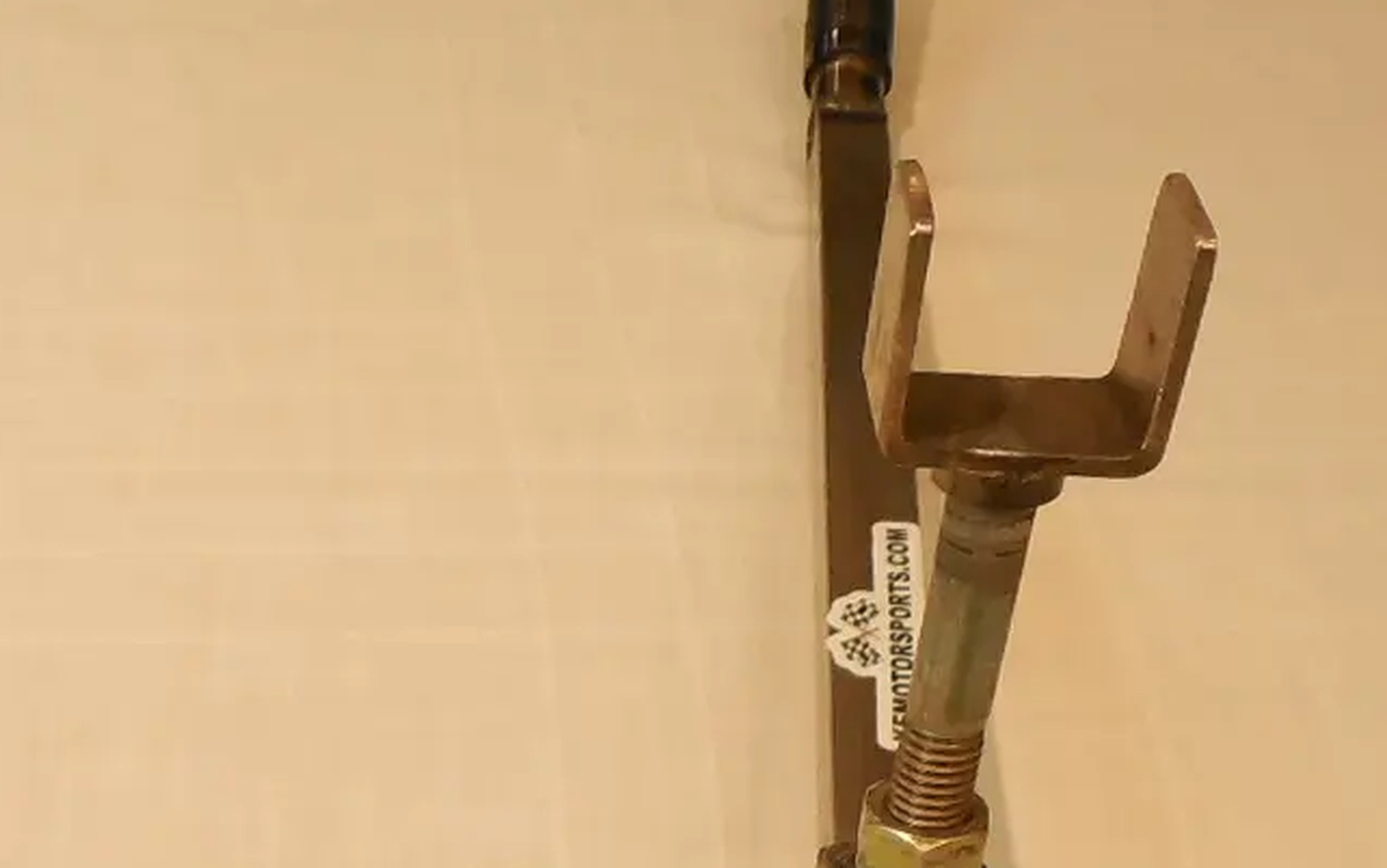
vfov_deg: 18.4
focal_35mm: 66
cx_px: 270
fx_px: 2496
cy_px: 1136
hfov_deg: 30.3
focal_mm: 4.5
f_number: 3.3
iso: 320
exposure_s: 1/30
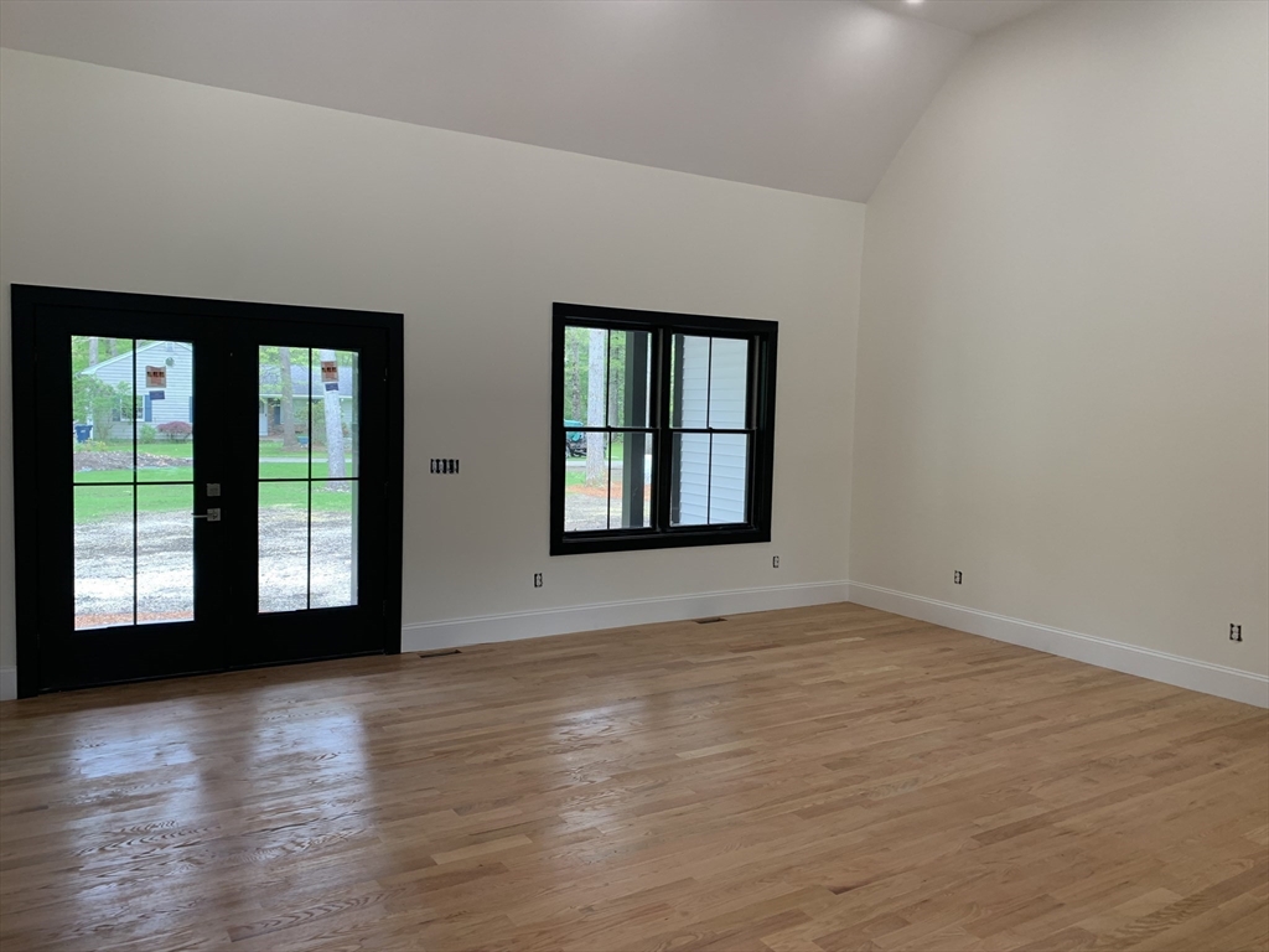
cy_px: 476
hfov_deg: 67.3
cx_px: 634
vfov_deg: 53.1
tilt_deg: -3.9
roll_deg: -1.0
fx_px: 953
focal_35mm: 26
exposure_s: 1/120
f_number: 1.8
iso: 80
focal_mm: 4.25
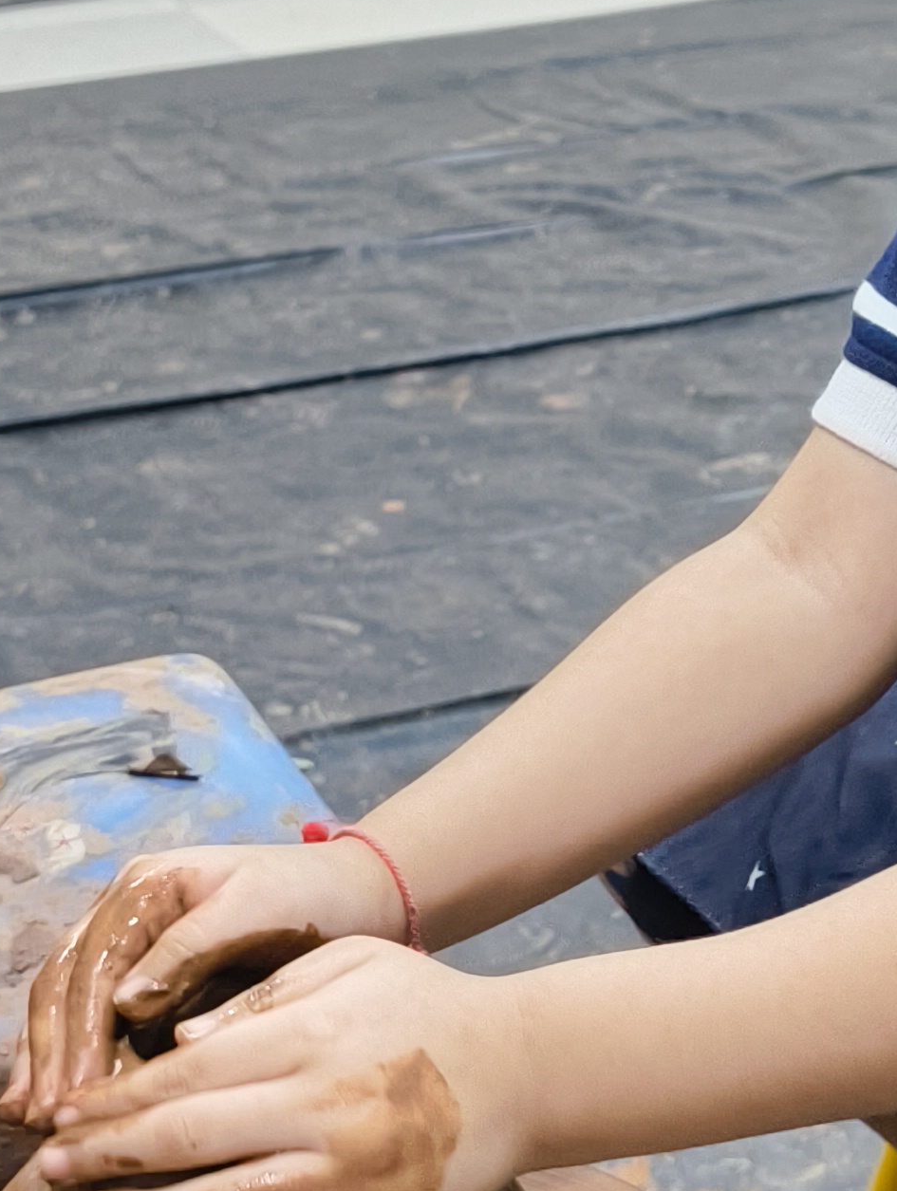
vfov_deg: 25.0
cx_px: 641
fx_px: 2688
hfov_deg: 18.9
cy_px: 532
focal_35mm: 78
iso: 835
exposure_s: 1/50
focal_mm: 5.56
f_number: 1.87
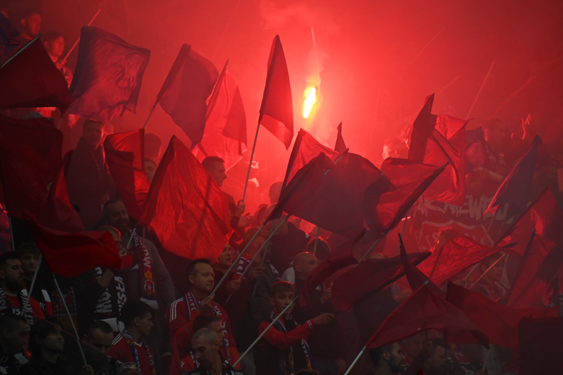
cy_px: 188
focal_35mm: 300
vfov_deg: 4.6
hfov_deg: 6.9
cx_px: 282
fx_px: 4691
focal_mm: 300
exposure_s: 1/640
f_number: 5.6
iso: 2500
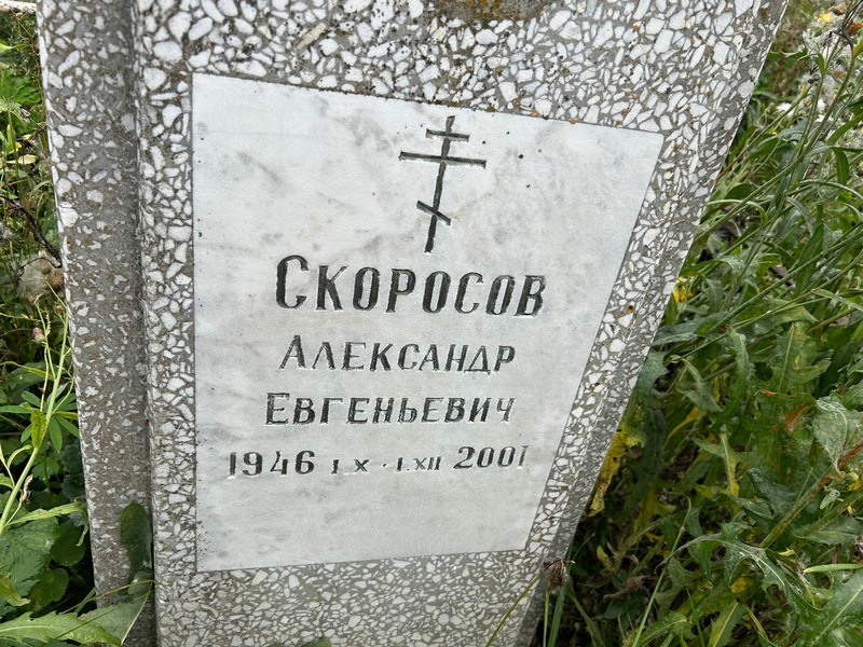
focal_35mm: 26
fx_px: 648
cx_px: 432
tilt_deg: -31.6
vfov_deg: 53.1
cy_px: 324
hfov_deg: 67.3
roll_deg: -10.1
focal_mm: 5.7
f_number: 1.5
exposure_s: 1/594
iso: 50
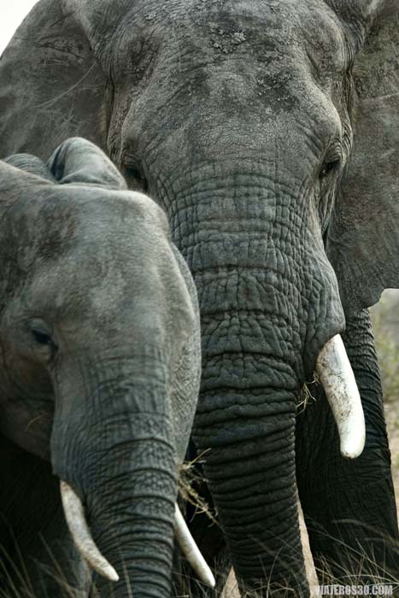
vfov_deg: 3.8
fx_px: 8989
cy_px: 299
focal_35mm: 541
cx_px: 200
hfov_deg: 2.5
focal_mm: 198.21
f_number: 4
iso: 125
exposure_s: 1/400
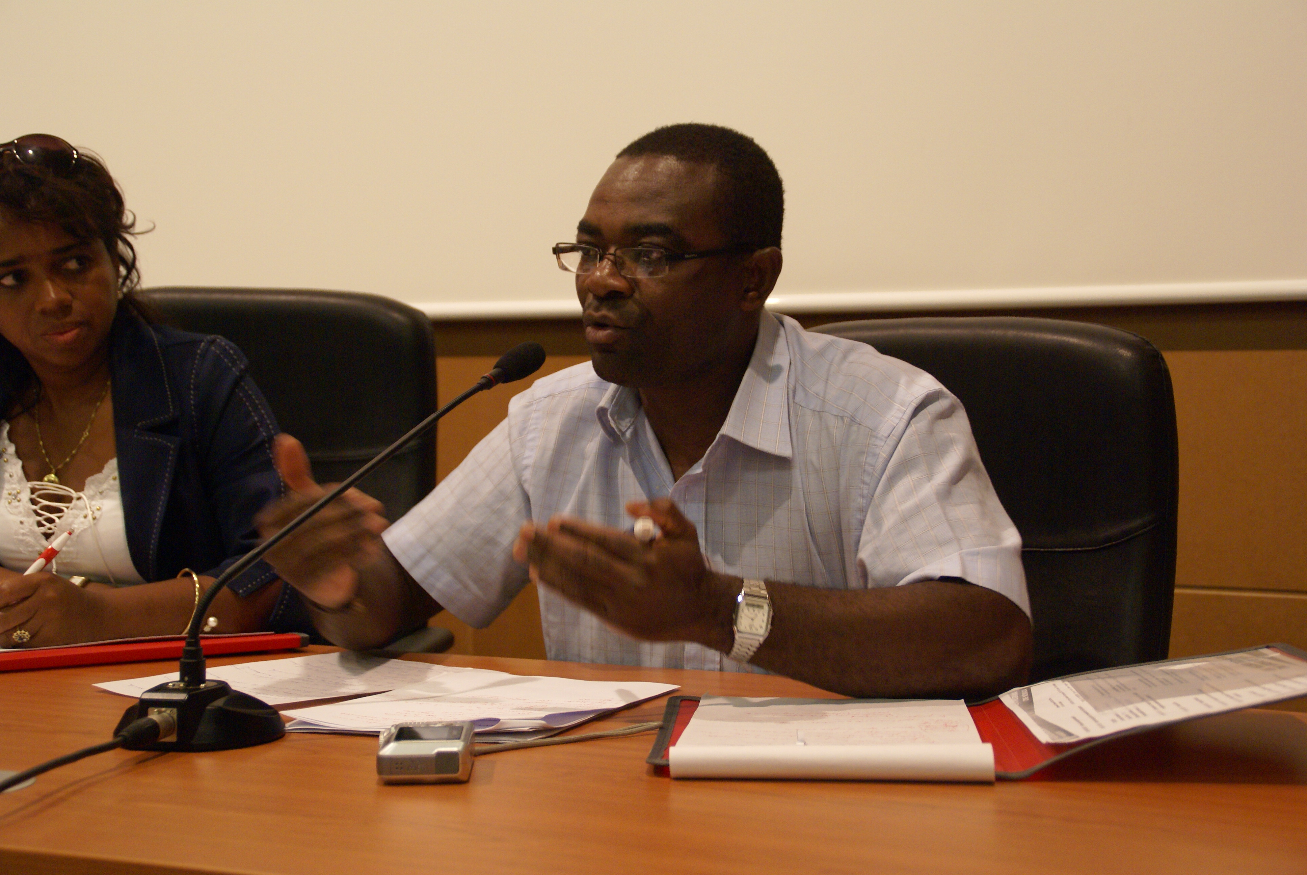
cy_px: 438
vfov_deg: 25.8
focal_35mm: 52
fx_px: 1908
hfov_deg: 37.8
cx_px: 654
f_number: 4.5
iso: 800
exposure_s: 1/25
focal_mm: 35
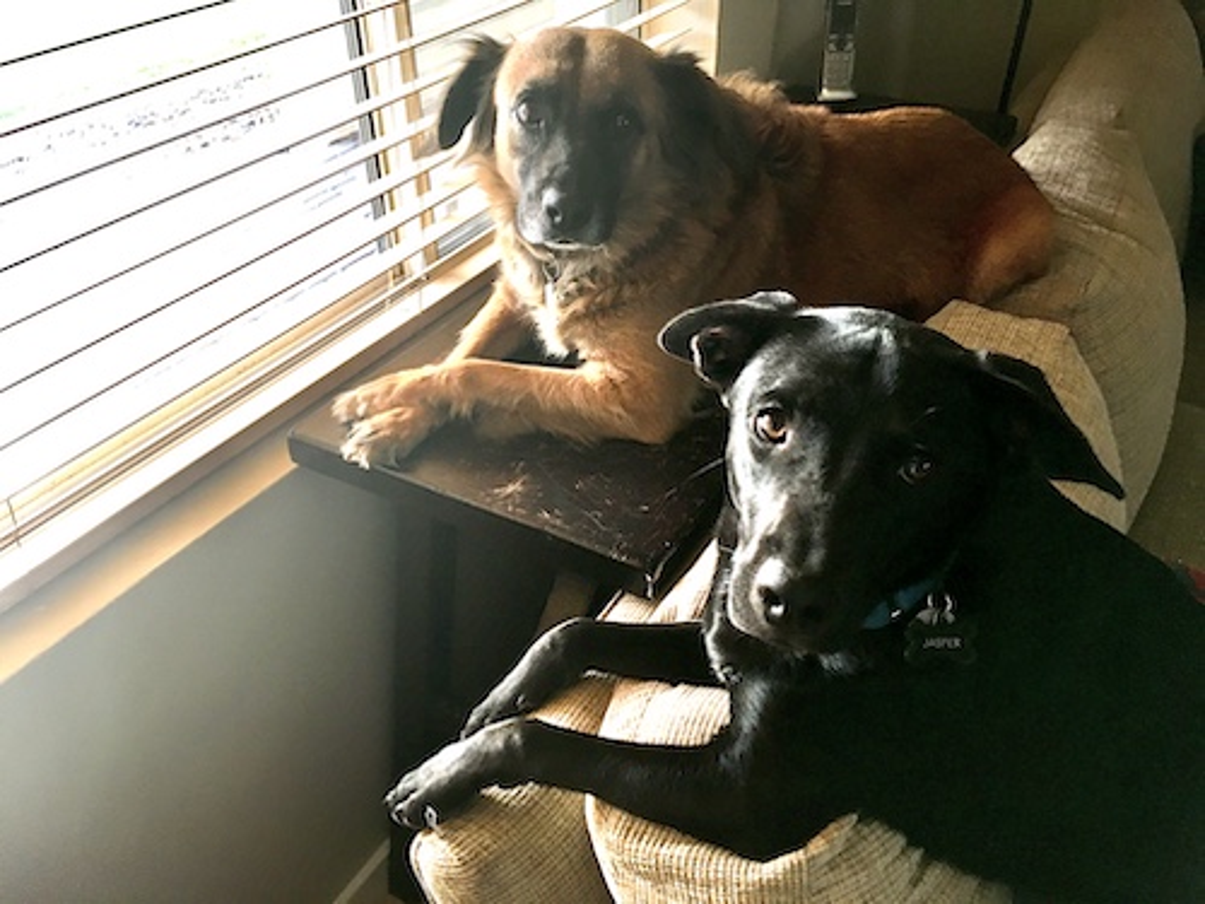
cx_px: 602
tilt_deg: -37.5
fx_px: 1010
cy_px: 452
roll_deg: +1.5
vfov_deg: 48.2
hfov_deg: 61.7
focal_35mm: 29
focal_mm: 4.15
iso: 80
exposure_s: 1/30
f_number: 2.2
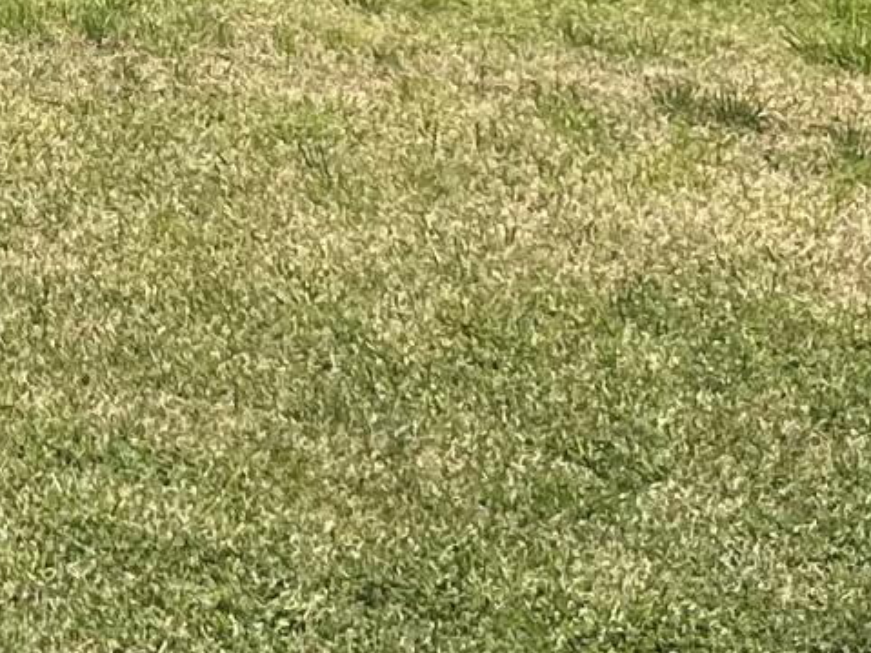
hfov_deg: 11.3
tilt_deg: -0.5
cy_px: -808
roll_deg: -0.2
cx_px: -664
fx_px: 4100
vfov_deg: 8.5
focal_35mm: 163
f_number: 1.5
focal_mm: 5.7
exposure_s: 1/4274
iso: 50
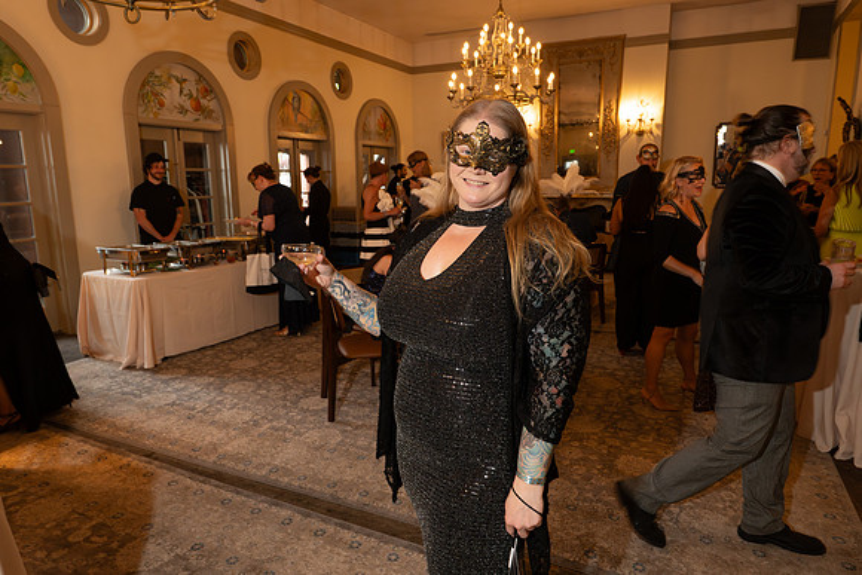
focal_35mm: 24
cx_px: 431
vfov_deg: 53.2
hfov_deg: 73.7
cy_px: 288
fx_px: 575
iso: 3200
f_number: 5.6
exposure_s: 1/60
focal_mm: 24
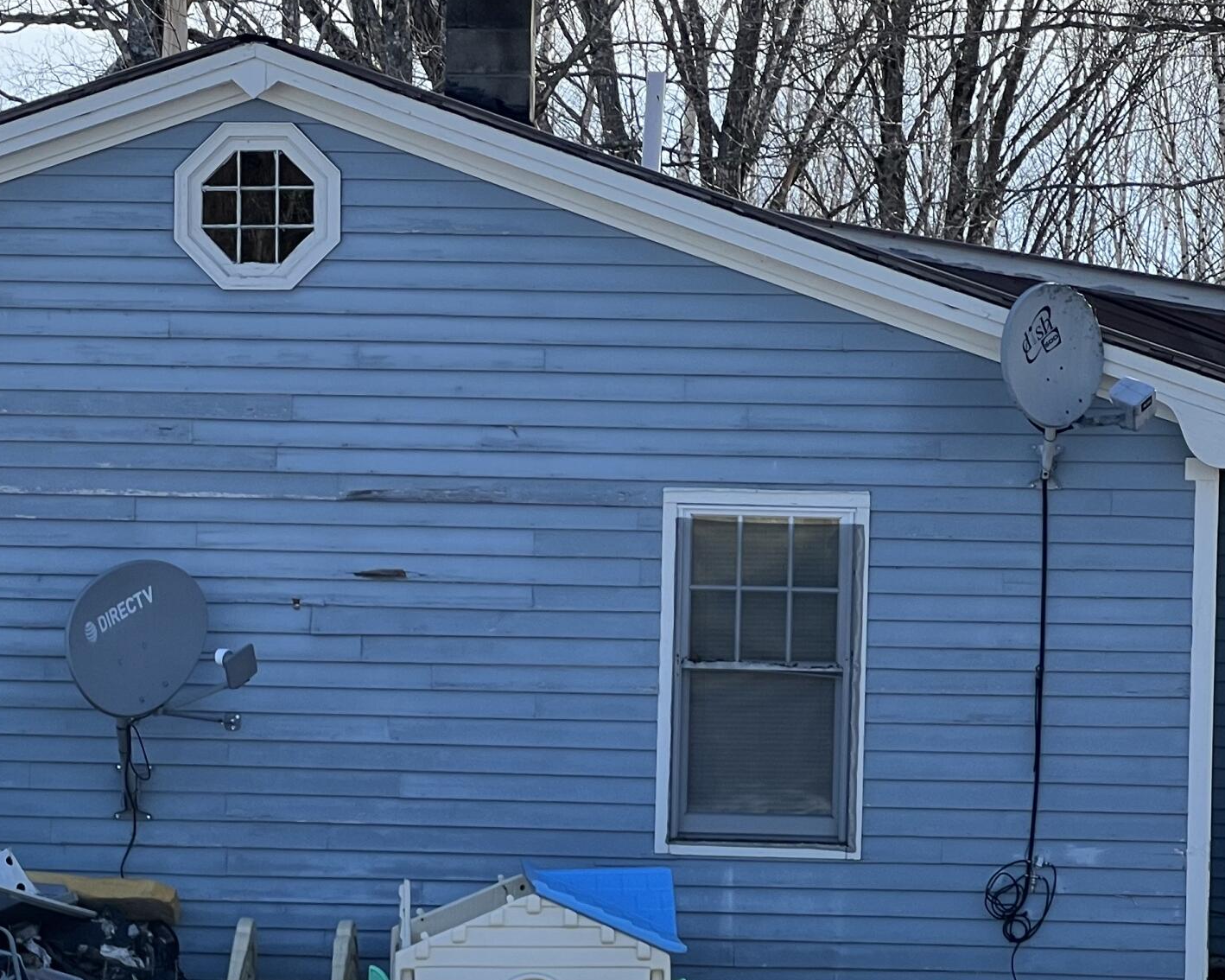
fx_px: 5764
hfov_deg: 12.1
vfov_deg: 9.7
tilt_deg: -3.7
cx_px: 252
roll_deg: -0.6
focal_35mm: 159
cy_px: 852
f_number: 2.8
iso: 32
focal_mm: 9
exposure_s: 1/348
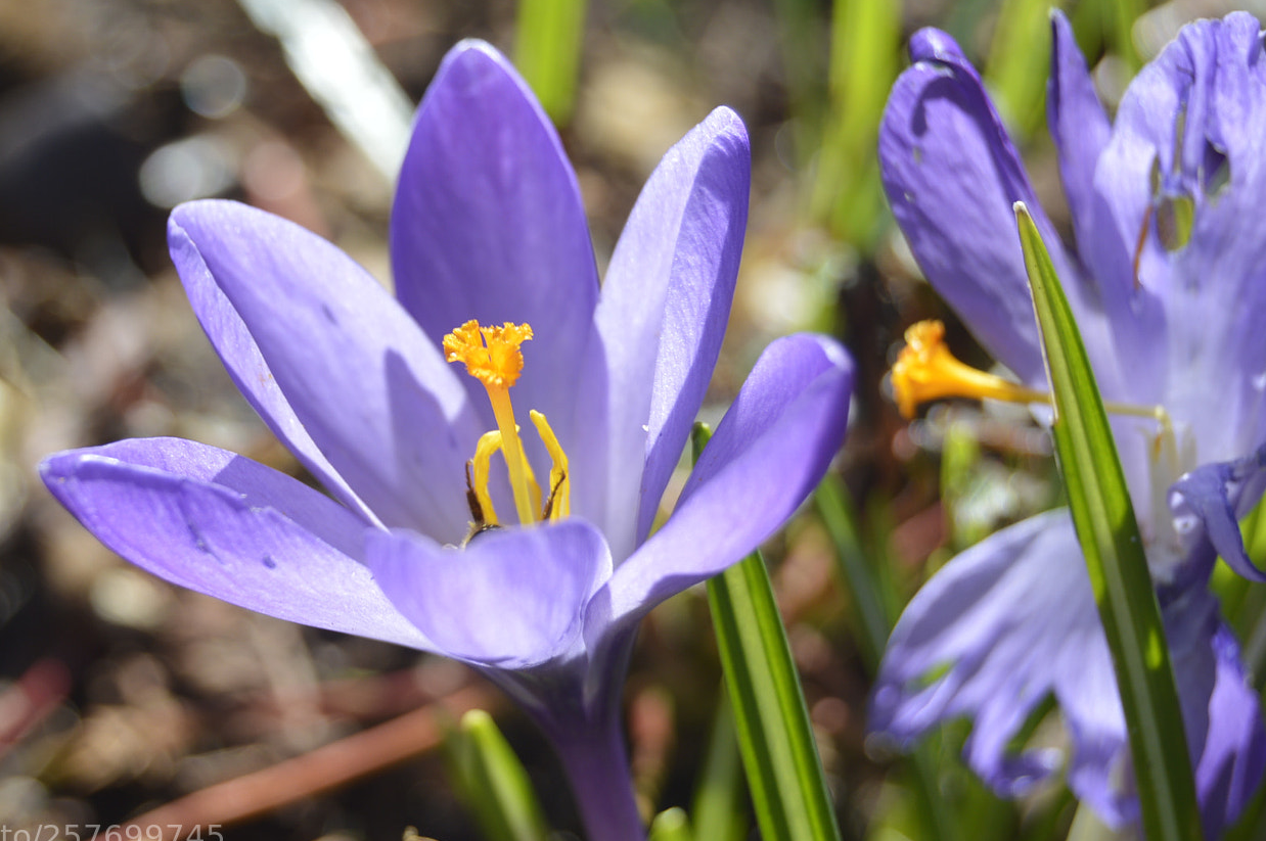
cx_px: 507
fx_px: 3747
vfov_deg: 12.8
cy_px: 373
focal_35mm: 107
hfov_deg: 19.2
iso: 100
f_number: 7.1
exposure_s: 1/200
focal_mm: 55
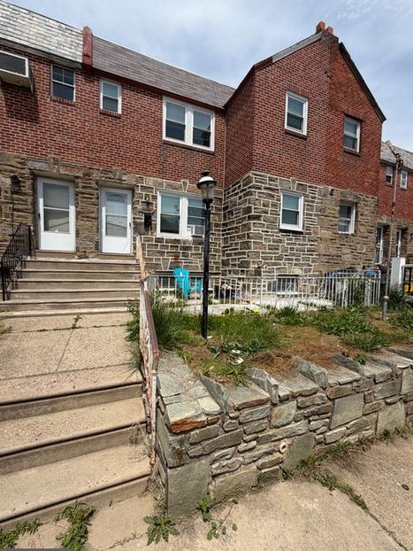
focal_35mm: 15
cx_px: 200
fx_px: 238
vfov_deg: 98.1
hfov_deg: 81.8
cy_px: 285
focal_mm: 2.22
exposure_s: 1/1068
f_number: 2.2
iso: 20
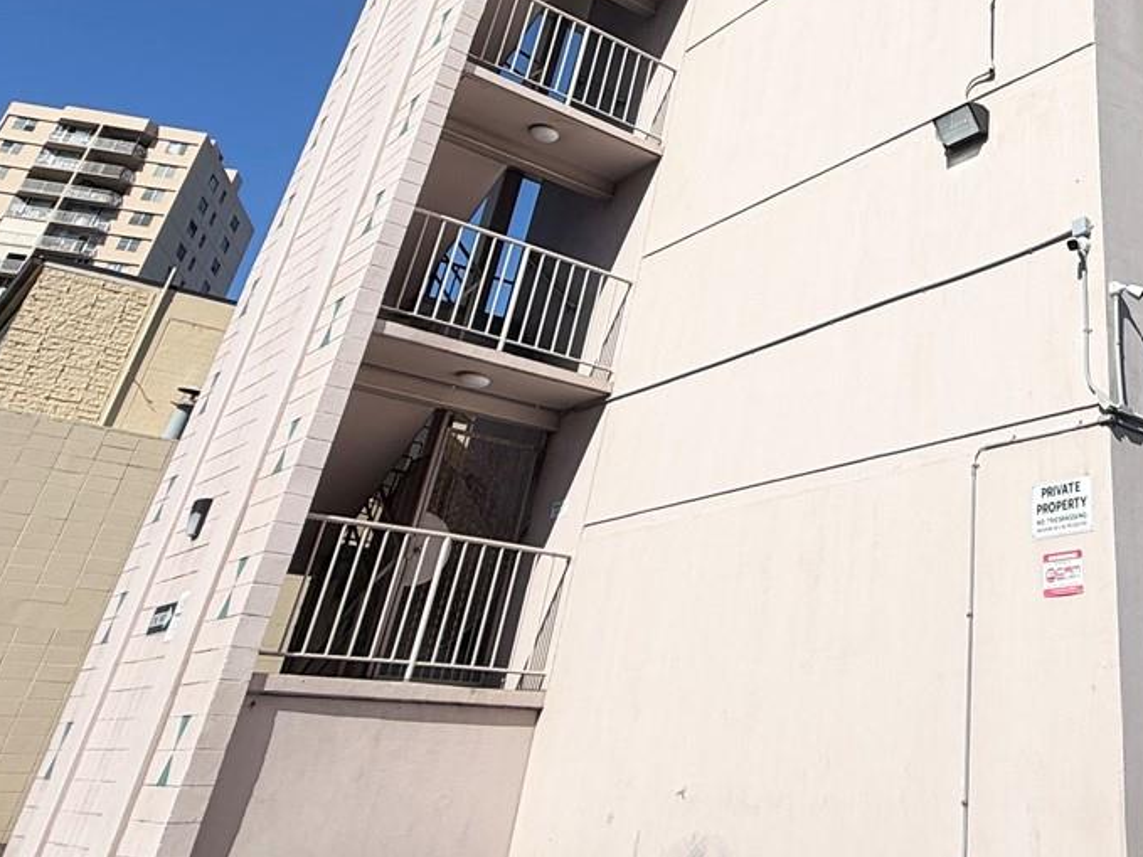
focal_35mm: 33
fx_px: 1089
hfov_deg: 49.9
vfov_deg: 39.6
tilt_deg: +33.4
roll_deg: -0.4
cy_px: 76
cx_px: 1005
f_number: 2.2
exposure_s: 1/1795
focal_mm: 2.22
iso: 20
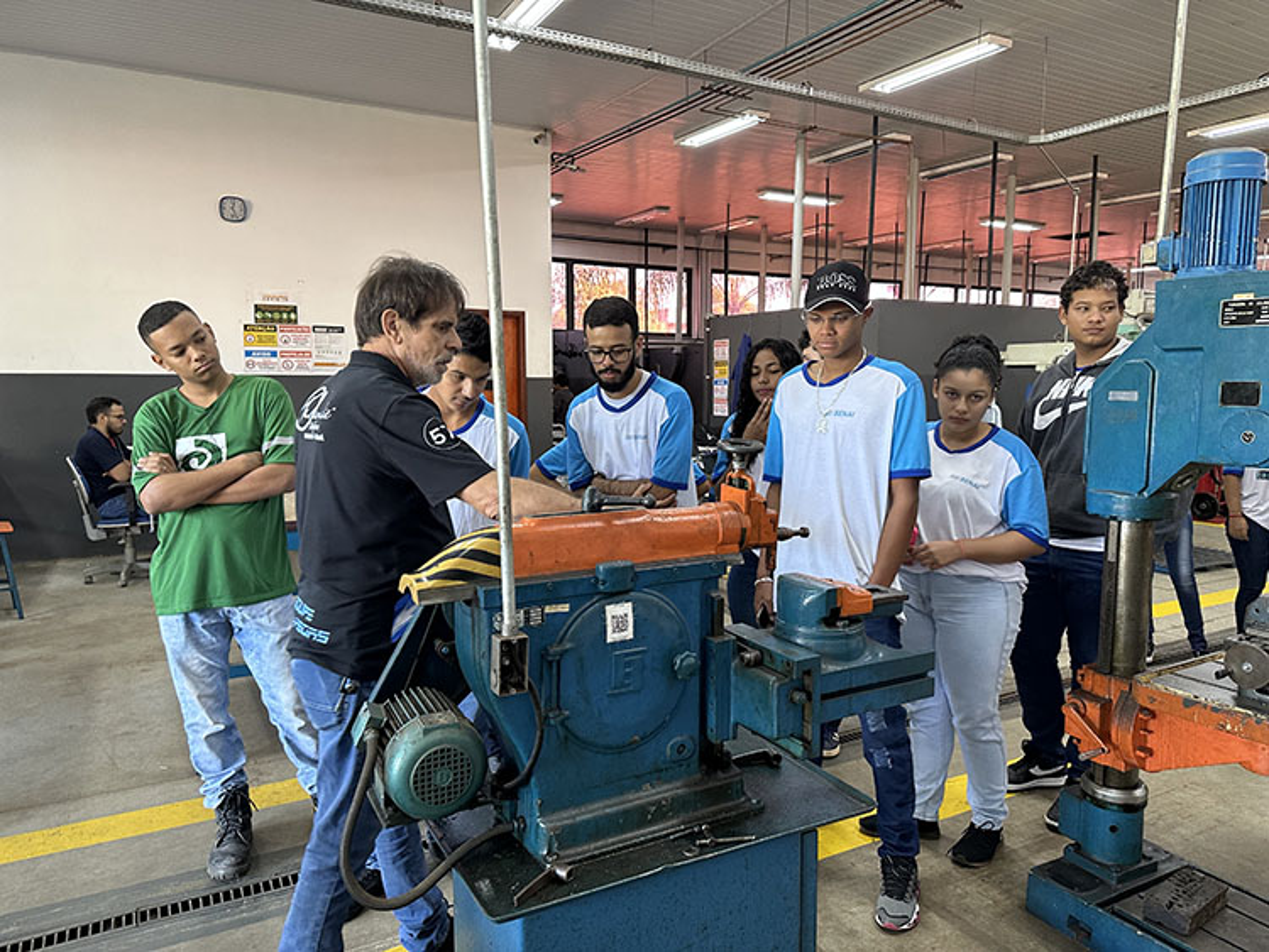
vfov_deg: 56.8
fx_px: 880
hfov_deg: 71.6
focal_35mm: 24
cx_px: 634
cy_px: 476
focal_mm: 6.86
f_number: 1.78
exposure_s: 1/60
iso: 250
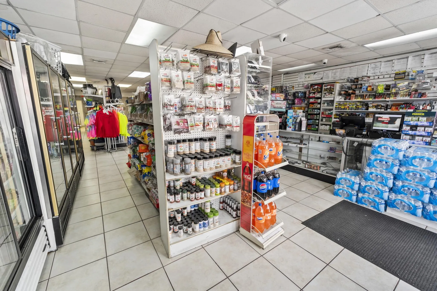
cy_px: 146
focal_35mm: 15
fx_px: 182
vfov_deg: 77.3
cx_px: 218
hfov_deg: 100.4
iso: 125
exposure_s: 1/25
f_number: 2.8
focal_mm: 10
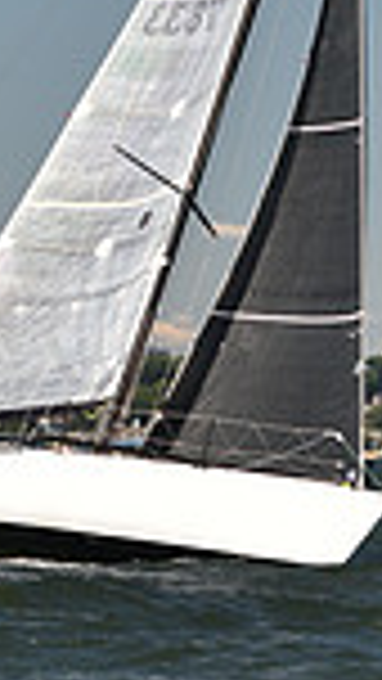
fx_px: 8405
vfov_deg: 4.6
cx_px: 187
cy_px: 18
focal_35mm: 467
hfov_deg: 2.6
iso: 250
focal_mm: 116
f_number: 2.8
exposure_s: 1/1600
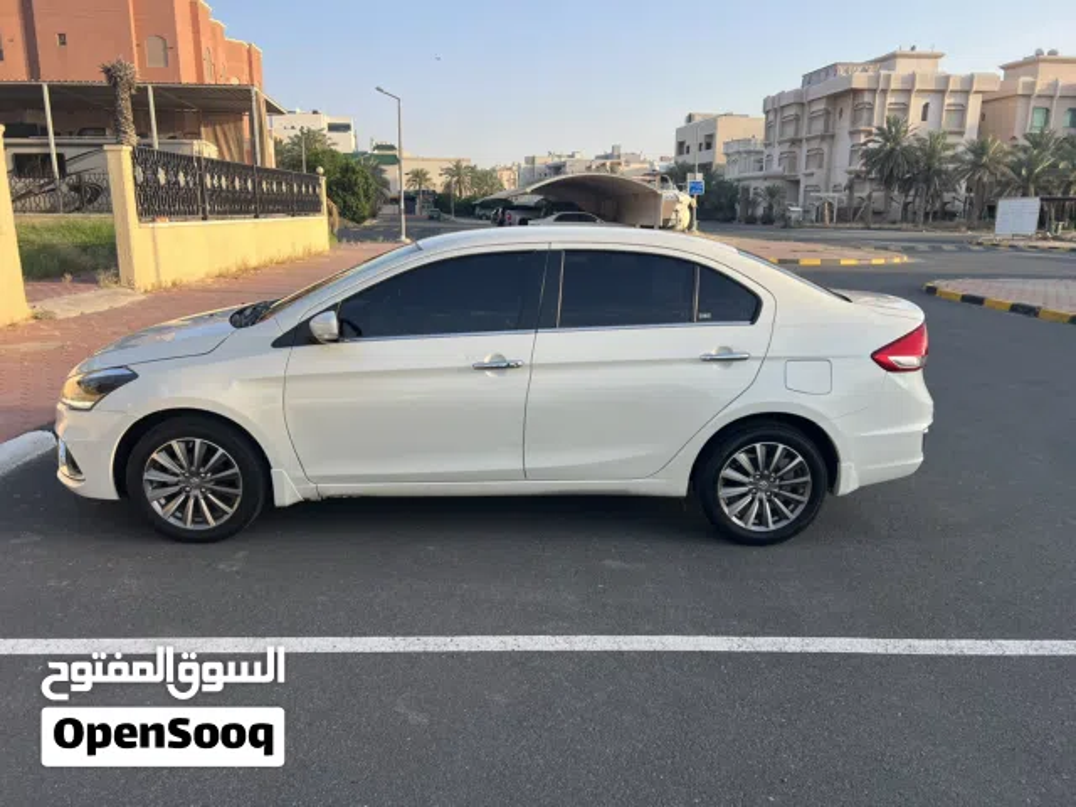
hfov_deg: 67.3
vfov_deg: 53.1
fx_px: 808
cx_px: 538
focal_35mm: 26
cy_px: 404
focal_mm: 5.7
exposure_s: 1/1252
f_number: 1.5
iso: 50
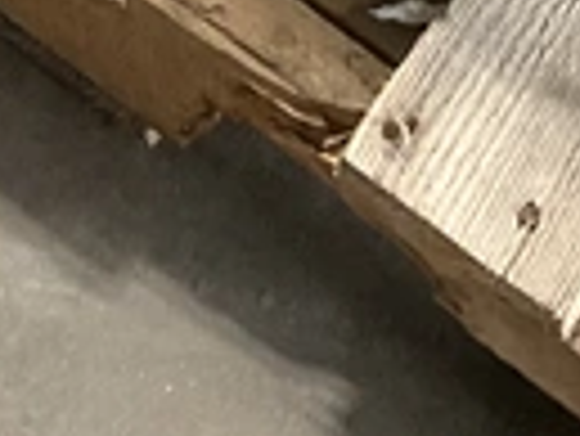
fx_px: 2834
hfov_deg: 11.7
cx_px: 432
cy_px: -784
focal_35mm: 169
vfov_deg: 7.8
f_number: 1.8
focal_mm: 3
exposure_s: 1/60
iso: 125
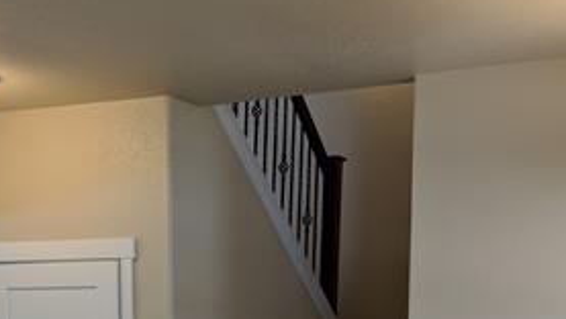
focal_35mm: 68
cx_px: 245
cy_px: 445
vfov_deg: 16.5
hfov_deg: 31.0
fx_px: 1021
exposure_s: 1/120
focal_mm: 4.44
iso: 72
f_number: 1.8
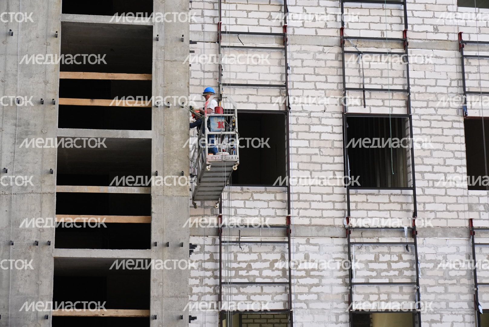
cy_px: 164
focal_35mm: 70
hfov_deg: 28.8
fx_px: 951
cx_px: 244
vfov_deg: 19.5
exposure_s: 1/2500
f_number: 4
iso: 2500
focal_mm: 70
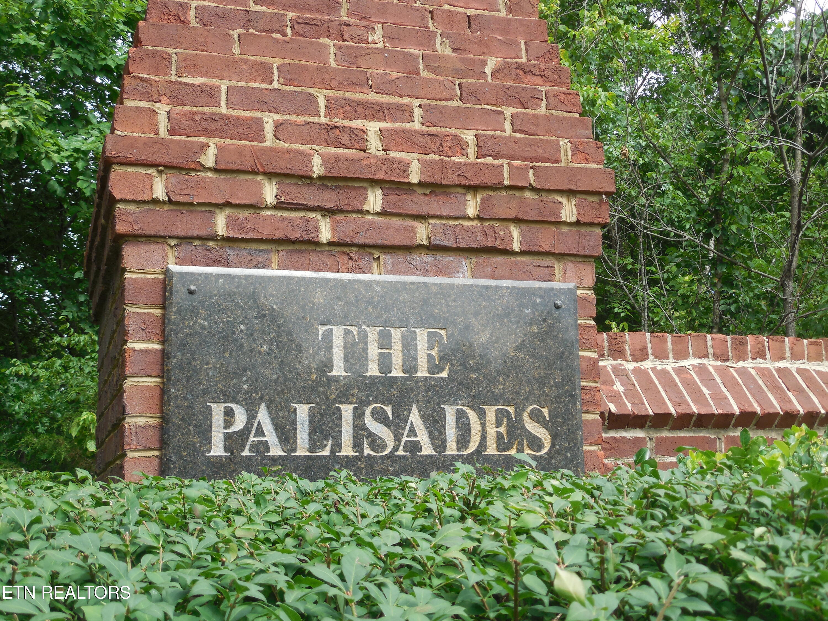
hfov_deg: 39.7
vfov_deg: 30.3
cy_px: 310
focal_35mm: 48
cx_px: 414
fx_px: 1148
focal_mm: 8.7
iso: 125
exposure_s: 1/250
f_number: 4
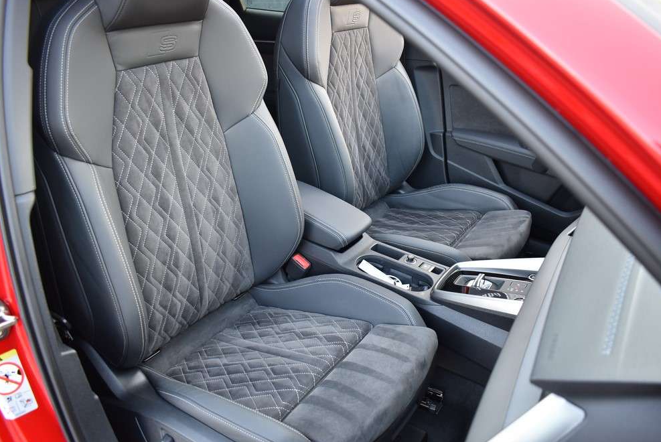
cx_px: 337
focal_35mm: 28
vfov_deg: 46.5
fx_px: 515
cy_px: 222
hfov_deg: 65.4
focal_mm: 18
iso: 400
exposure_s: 1/60
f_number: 4
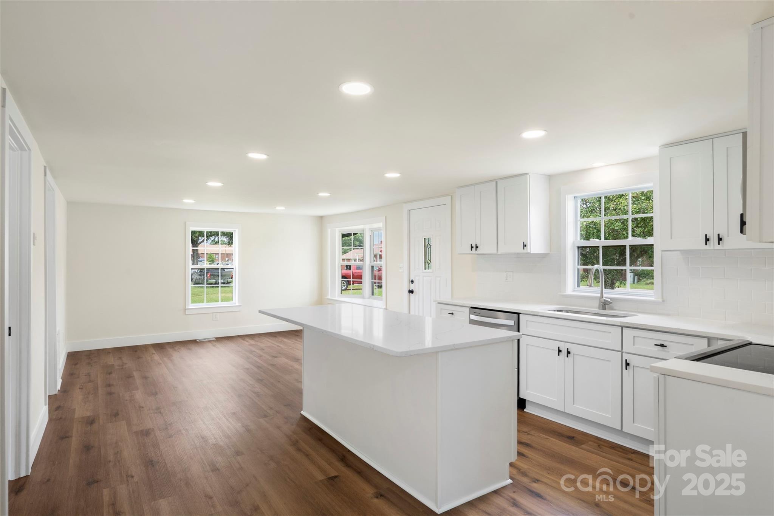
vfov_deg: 60.7
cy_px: 258
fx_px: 441
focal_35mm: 20
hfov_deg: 82.6
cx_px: 387
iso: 400
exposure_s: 1/6
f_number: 10
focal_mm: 20.5
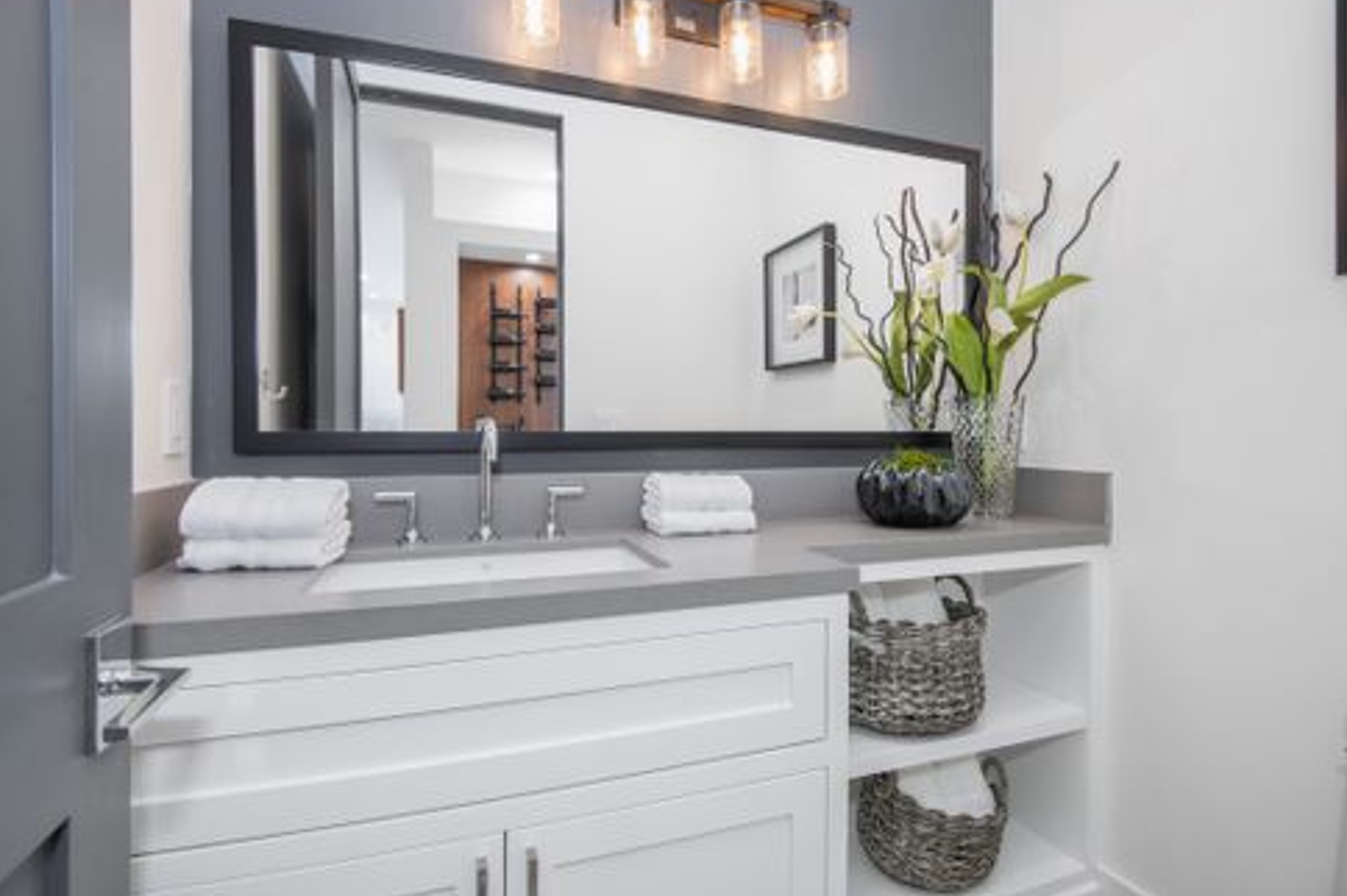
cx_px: 704
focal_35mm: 18
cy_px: 438
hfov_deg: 90.0
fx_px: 673
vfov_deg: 67.3
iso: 320
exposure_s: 1/50
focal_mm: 17
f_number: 8
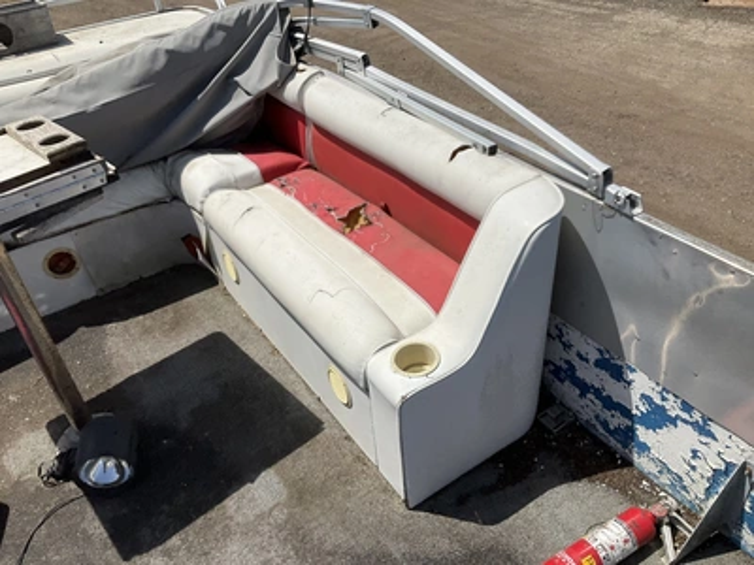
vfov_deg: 48.2
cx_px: 377
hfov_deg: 61.7
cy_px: 282
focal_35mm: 29
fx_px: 632
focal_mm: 3
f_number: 1.8
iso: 25
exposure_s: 1/3322
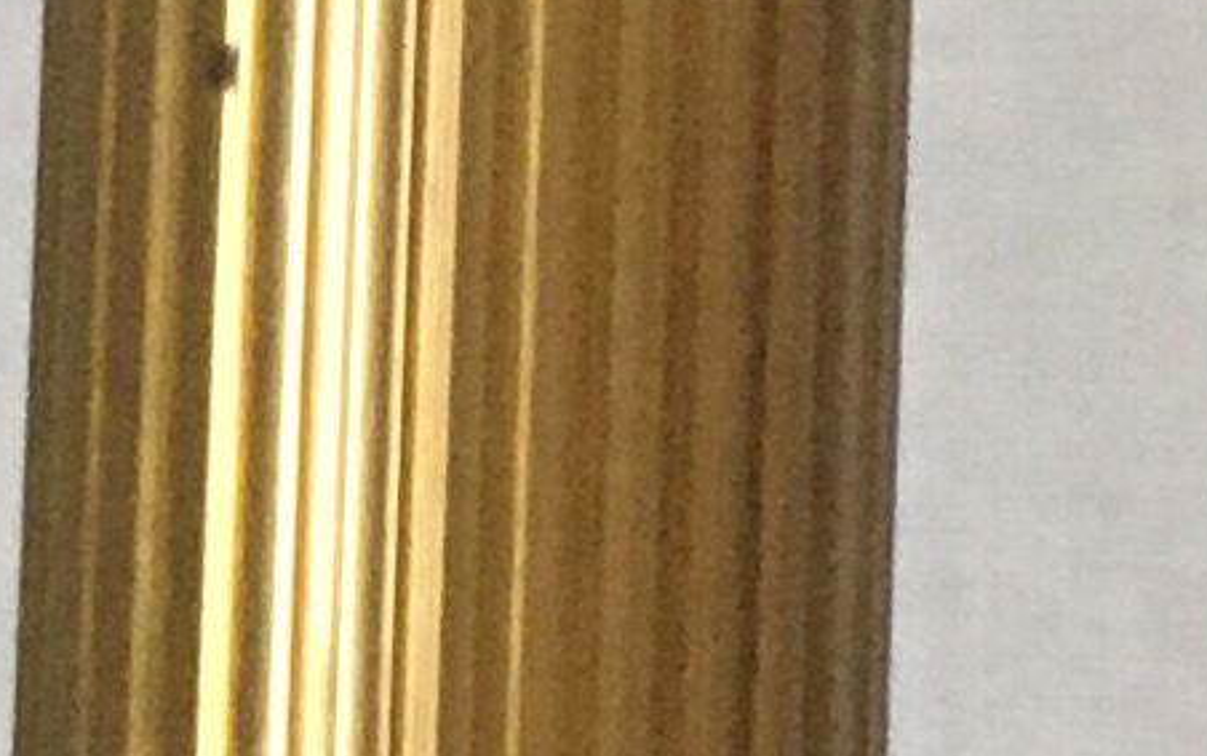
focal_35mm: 274
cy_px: 649
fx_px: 9018
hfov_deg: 7.7
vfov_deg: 4.8
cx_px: 326
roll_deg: -1.5
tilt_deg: +5.5
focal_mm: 4.15
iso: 200
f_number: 2.2
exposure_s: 1/20
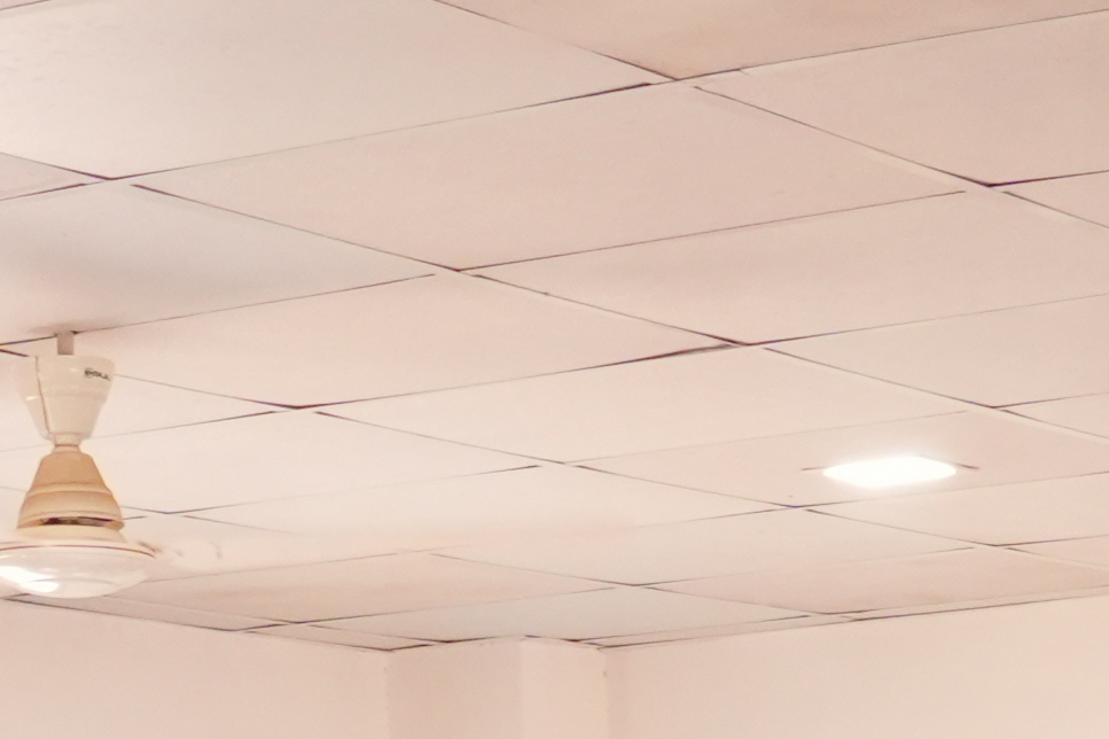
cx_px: 751
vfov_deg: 6.8
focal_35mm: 174
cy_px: 2531
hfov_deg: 11.8
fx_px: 5358
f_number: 4.5
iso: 2500
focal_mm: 24
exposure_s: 1/125
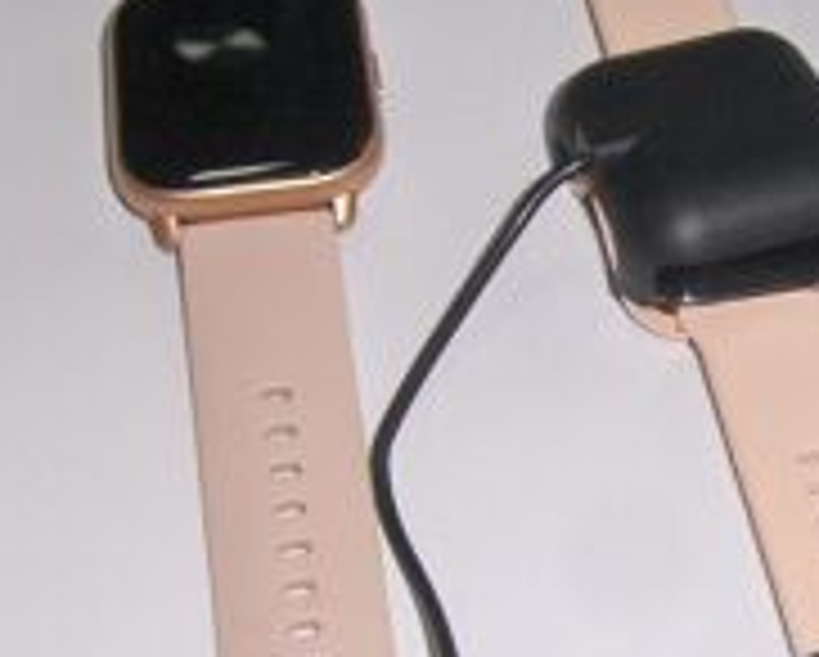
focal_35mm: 90
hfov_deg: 21.0
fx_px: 2184
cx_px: 630
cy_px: 430
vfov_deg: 17.1
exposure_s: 1/174
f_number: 5.5
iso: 100
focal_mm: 7.5
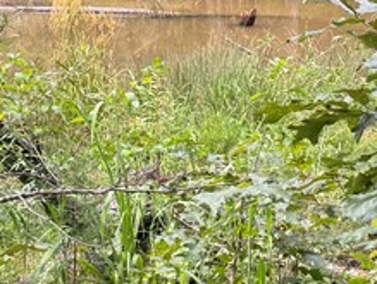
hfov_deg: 17.3
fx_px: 1222
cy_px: 117
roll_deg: -3.8
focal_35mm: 112
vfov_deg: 13.3
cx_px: 341
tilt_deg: -14.5
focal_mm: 6.76
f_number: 1.78
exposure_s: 1/250
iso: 64
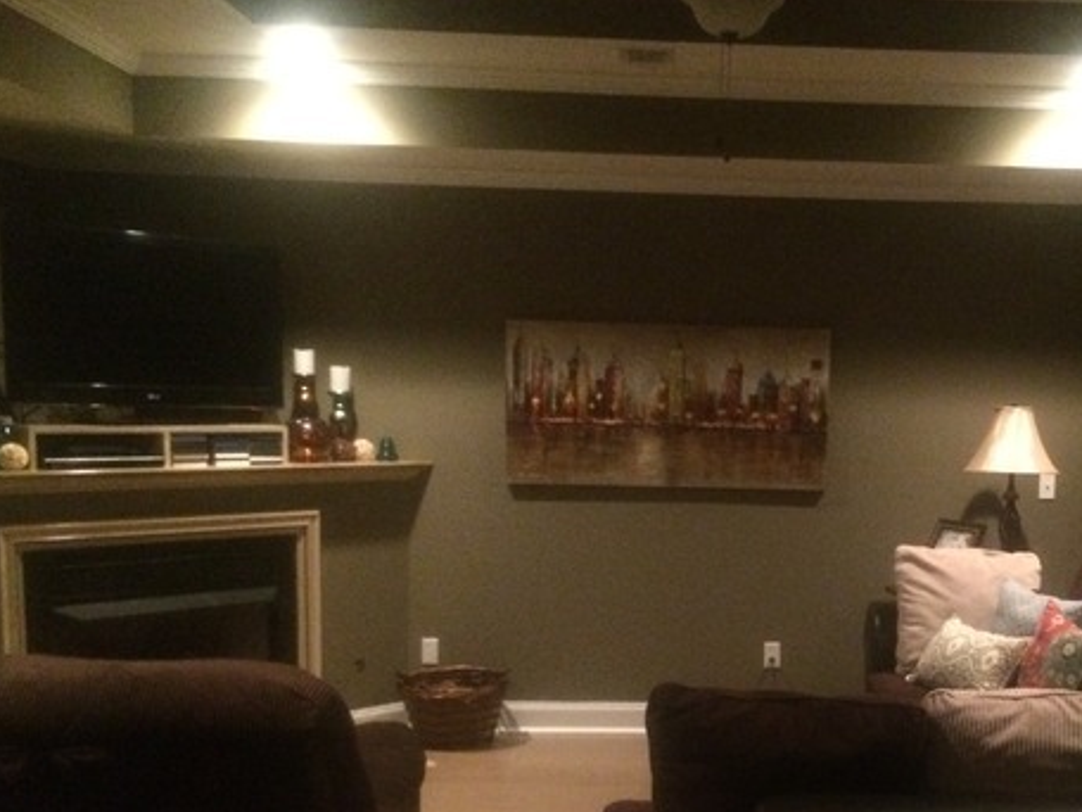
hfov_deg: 40.6
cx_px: 739
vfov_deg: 31.1
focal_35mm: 46
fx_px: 1438
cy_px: 582
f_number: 2.2
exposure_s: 1/15
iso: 640
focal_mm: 4.12
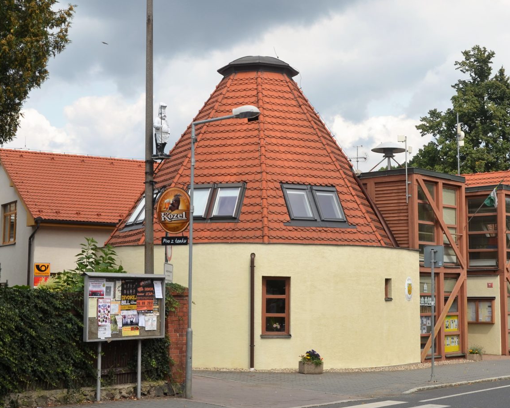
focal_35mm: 63
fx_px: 948
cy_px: 179
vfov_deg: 24.3
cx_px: 269
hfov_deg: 30.1
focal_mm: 25
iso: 180
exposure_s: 1/250
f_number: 8
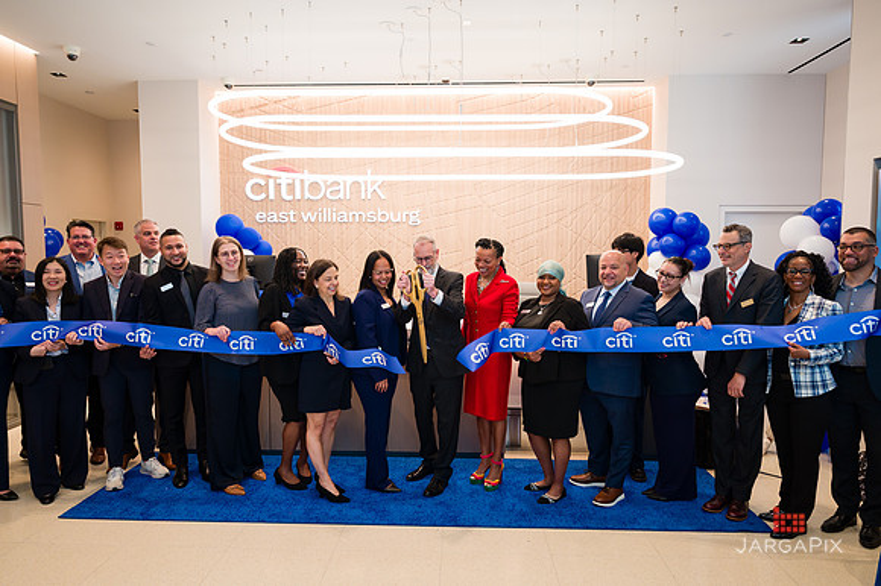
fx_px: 593
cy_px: 293
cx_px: 440
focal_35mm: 24
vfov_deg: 52.6
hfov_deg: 73.2
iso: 800
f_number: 4
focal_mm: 24
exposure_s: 1/200
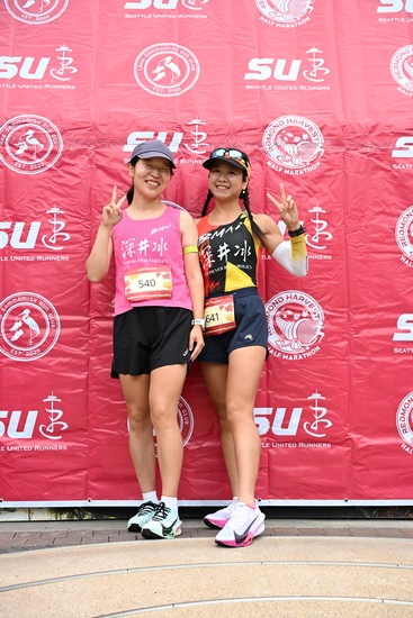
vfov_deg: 38.2
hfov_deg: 26.0
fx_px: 894
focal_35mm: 52
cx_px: 206
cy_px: 309
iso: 2000
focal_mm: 52
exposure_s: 1/400
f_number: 4
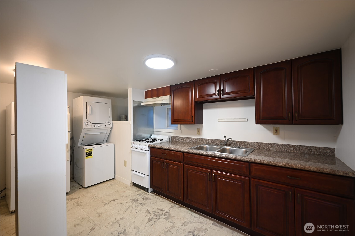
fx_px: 138
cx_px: 178
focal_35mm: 14
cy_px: 118
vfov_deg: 81.1
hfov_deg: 104.3
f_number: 2.8
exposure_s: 1/25
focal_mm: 14
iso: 140
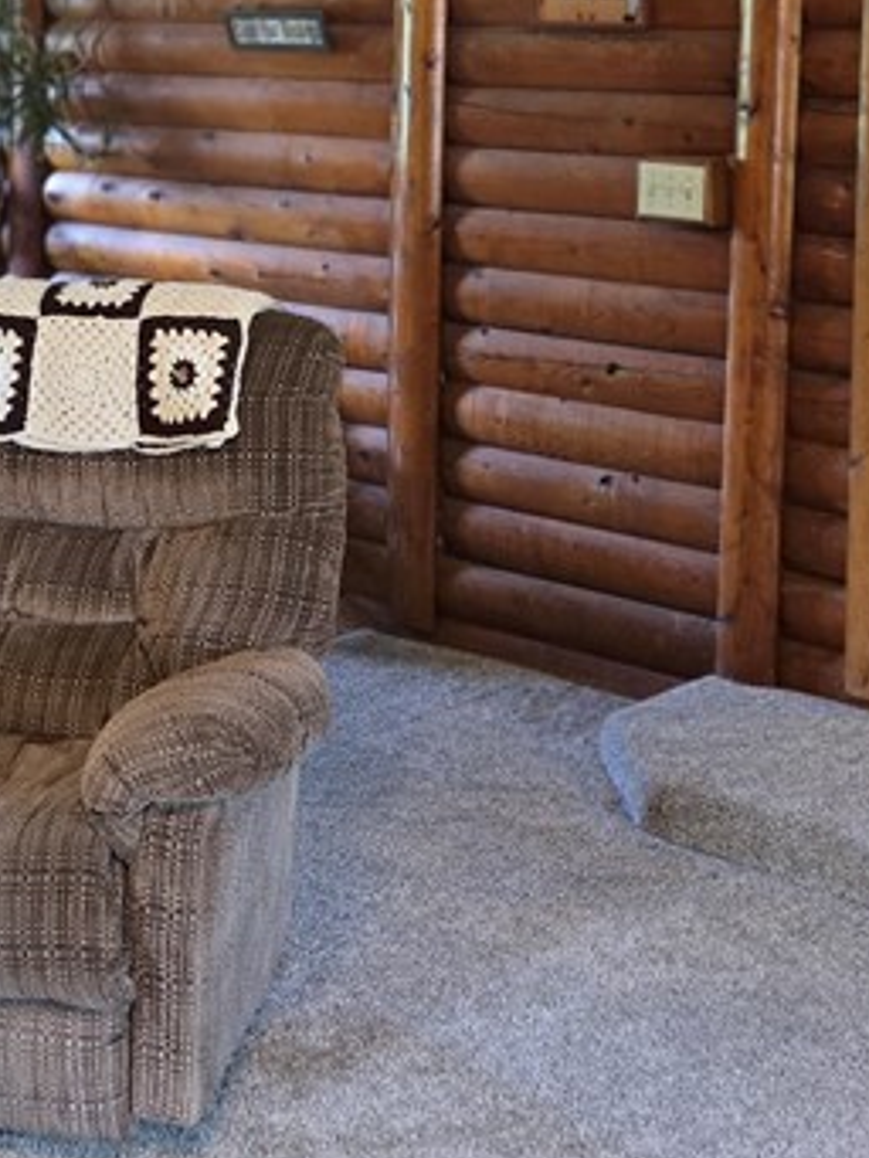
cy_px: 234
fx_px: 2308
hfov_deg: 21.0
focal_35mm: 69
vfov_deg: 27.6
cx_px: 160
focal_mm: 5.4
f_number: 1.8
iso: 800
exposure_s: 1/120
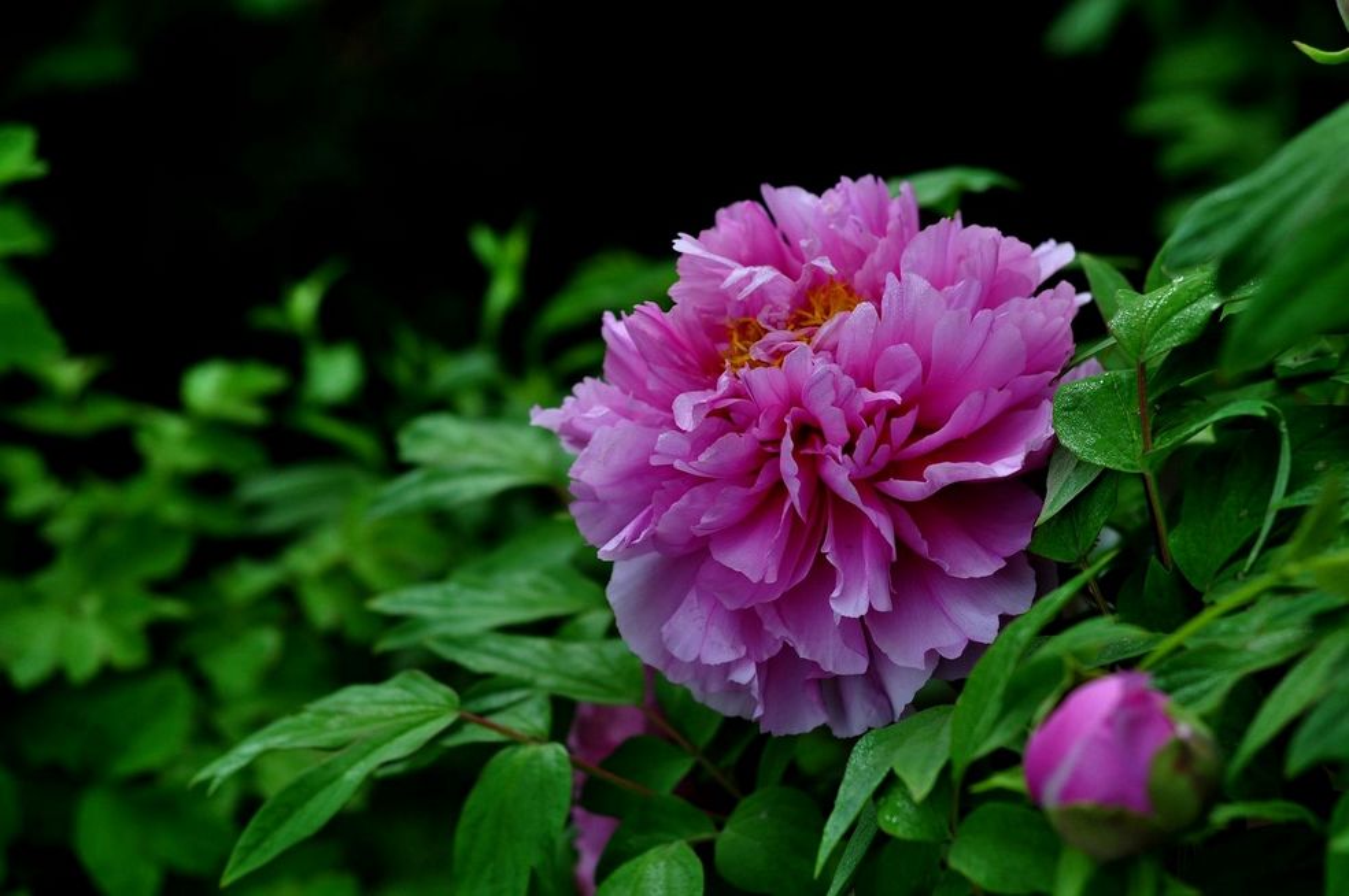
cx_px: 674
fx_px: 2808
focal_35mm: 75
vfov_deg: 18.1
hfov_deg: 27.0
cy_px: 448
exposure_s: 1/2000
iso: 200
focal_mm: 50
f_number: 3.2
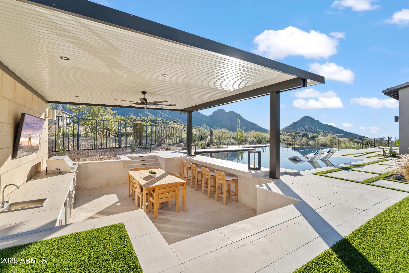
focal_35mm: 16
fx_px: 182
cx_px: 204
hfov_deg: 96.7
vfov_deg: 73.7
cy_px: 136
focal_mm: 16
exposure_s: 1/500
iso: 800
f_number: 8
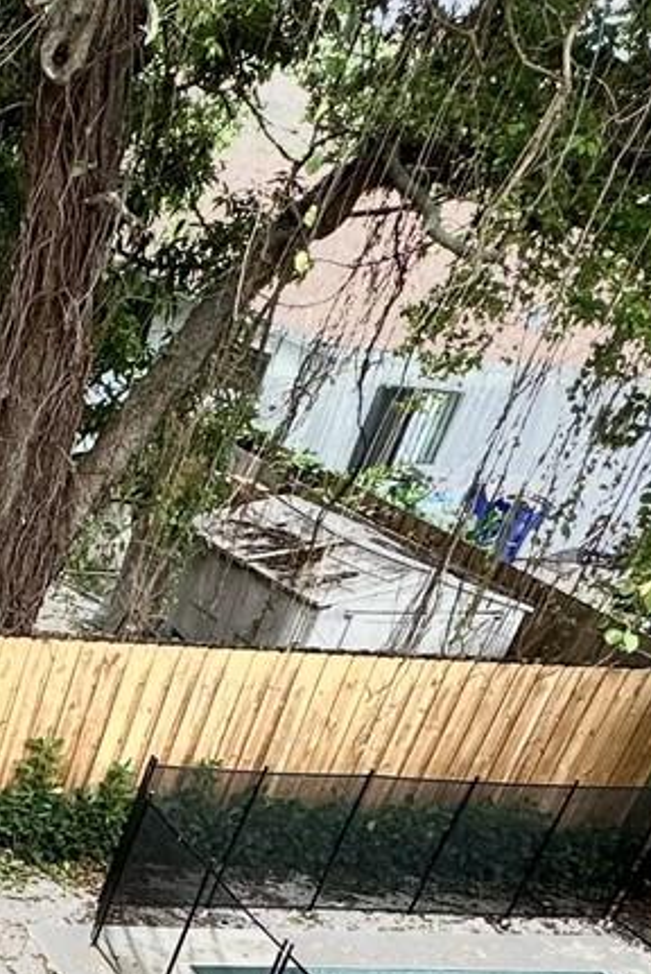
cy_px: 899
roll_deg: -7.7
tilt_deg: -32.6
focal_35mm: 54
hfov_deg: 20.0
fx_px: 1462
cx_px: -436
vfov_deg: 34.5
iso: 40
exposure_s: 1/162
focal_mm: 2.22
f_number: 2.2
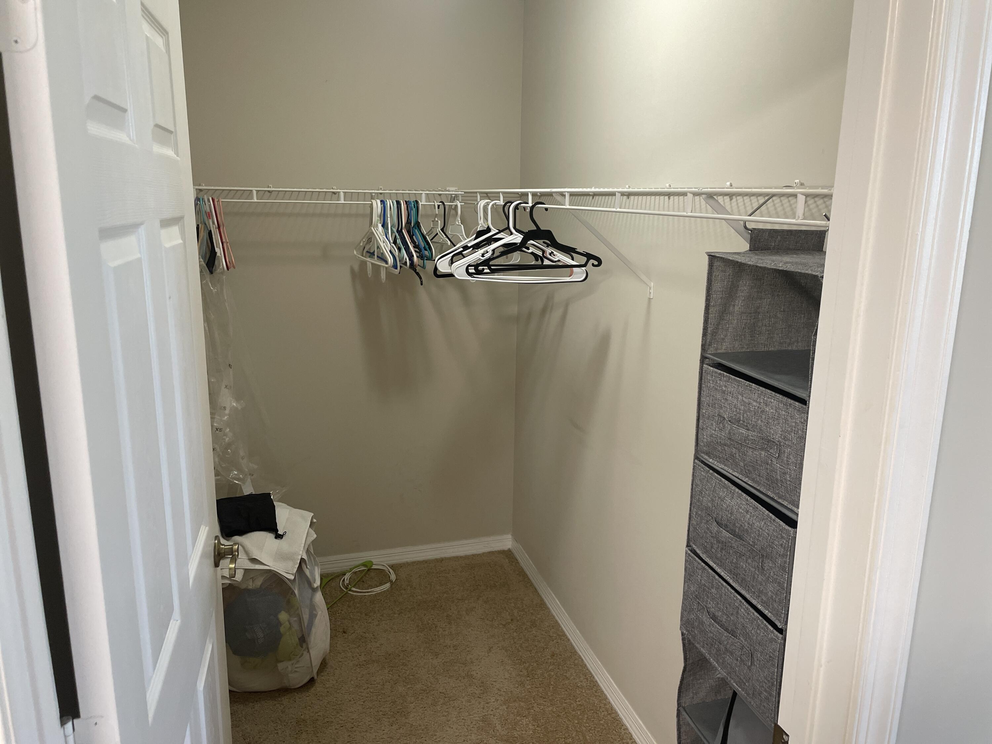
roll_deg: -0.6
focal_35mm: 26
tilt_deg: -12.1
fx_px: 745
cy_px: 372
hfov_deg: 67.3
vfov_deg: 53.1
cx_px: 496
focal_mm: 4.2
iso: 125
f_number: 1.6
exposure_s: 1/60
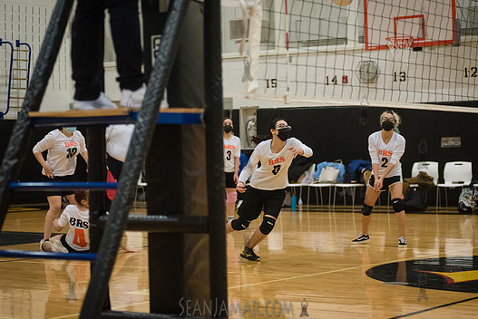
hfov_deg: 23.1
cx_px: 247
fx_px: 1169
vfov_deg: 15.6
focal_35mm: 88
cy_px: 154
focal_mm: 80
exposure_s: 1/400
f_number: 3.2
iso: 5000
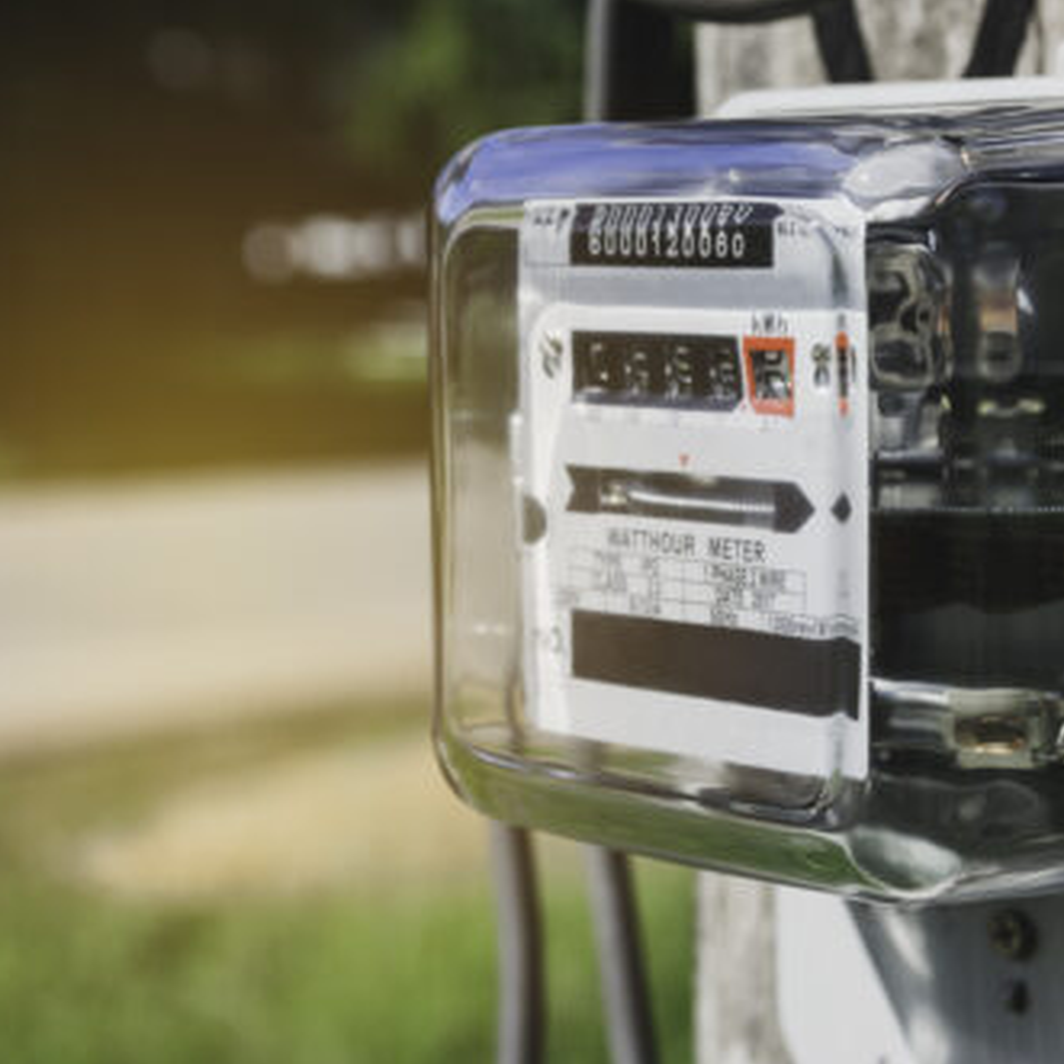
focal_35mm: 87
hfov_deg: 20.0
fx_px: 3013
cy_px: 532
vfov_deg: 20.0
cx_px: 608
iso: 100
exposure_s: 1/750
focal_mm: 45
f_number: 5.6
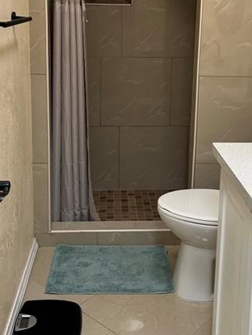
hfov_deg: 30.2
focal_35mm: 48
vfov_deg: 39.0
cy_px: 101
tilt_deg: -12.1
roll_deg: +0.9
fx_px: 466
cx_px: 139
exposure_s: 1/60
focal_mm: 5.1
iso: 80
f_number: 1.6
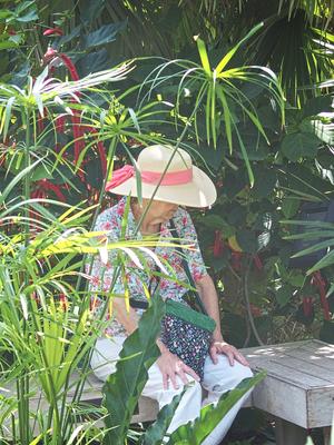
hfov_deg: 11.0
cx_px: 167
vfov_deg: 14.6
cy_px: 222
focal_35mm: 135
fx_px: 1737
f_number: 2.8
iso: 160
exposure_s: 1/250
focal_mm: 28.8
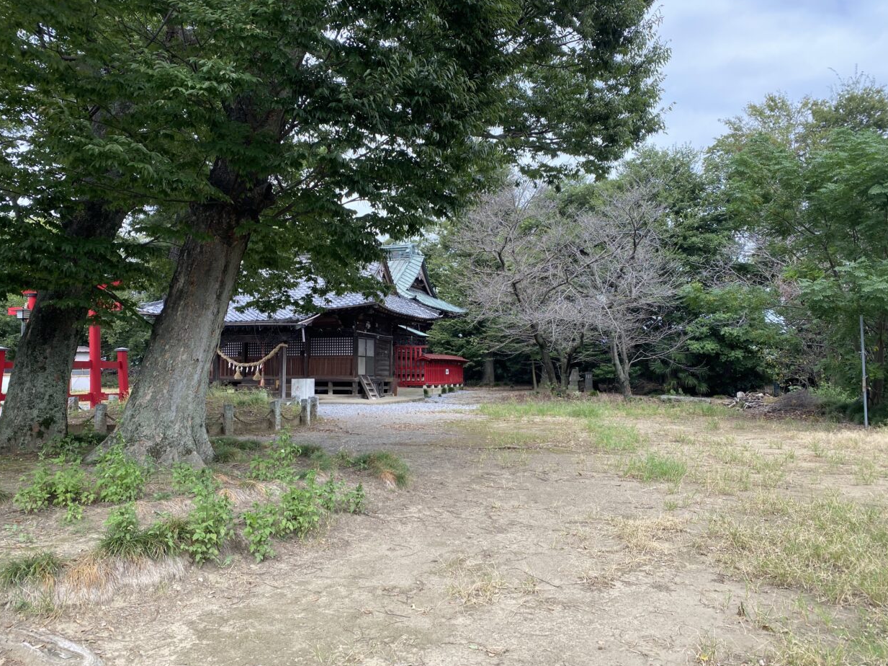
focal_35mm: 27
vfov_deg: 51.3
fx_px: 692
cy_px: 339
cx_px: 434
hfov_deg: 65.3
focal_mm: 4.25
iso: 32
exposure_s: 1/616
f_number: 1.8
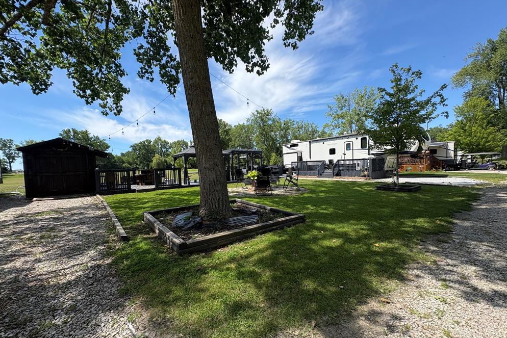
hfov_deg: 100.4
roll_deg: +1.8
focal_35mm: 15
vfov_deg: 77.3
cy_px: 177
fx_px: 211
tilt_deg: -2.3
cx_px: 254
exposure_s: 1/1217
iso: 40
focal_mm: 2.22
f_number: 2.2
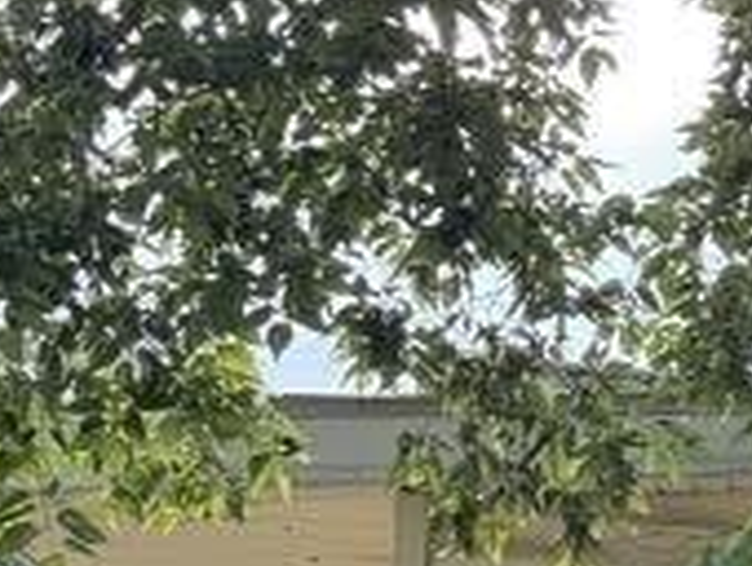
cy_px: 719
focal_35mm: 118
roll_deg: +0.9
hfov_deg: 14.9
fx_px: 2567
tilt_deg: +6.1
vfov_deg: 12.2
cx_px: 1283
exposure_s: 1/273
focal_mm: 6.76
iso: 80
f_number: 1.78
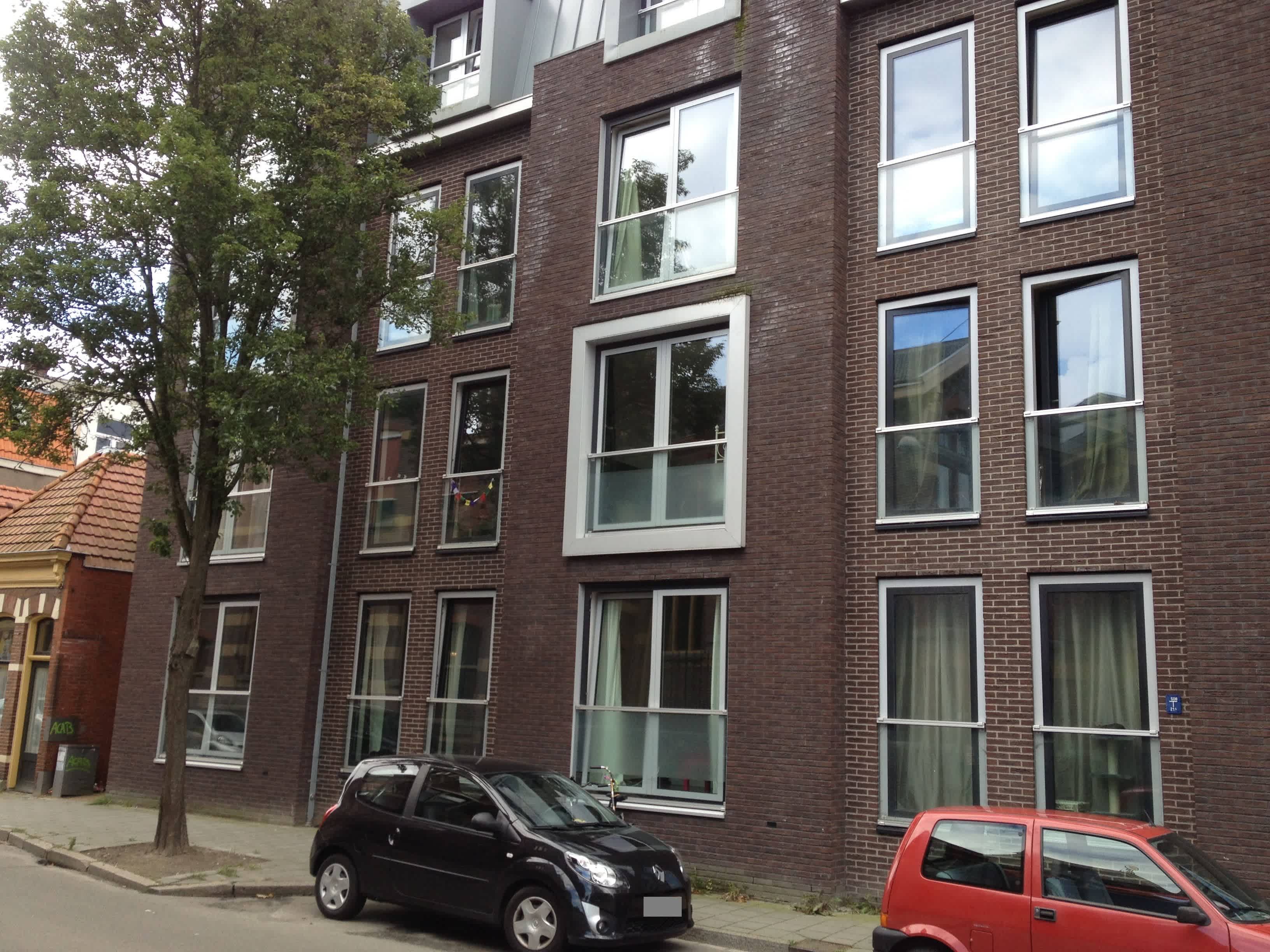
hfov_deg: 52.6
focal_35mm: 35
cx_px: 635
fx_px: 1284
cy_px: 476
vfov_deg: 40.7
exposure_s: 1/243
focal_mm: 4.3
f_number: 2.4
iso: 50
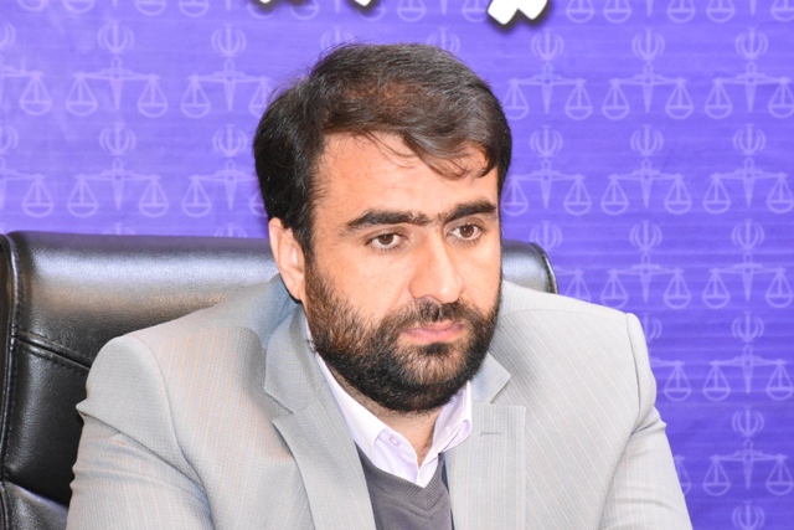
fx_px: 2978
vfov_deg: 10.2
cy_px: 265
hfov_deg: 15.2
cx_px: 397
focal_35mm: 135
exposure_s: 1/250
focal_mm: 90
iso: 11400
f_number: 11
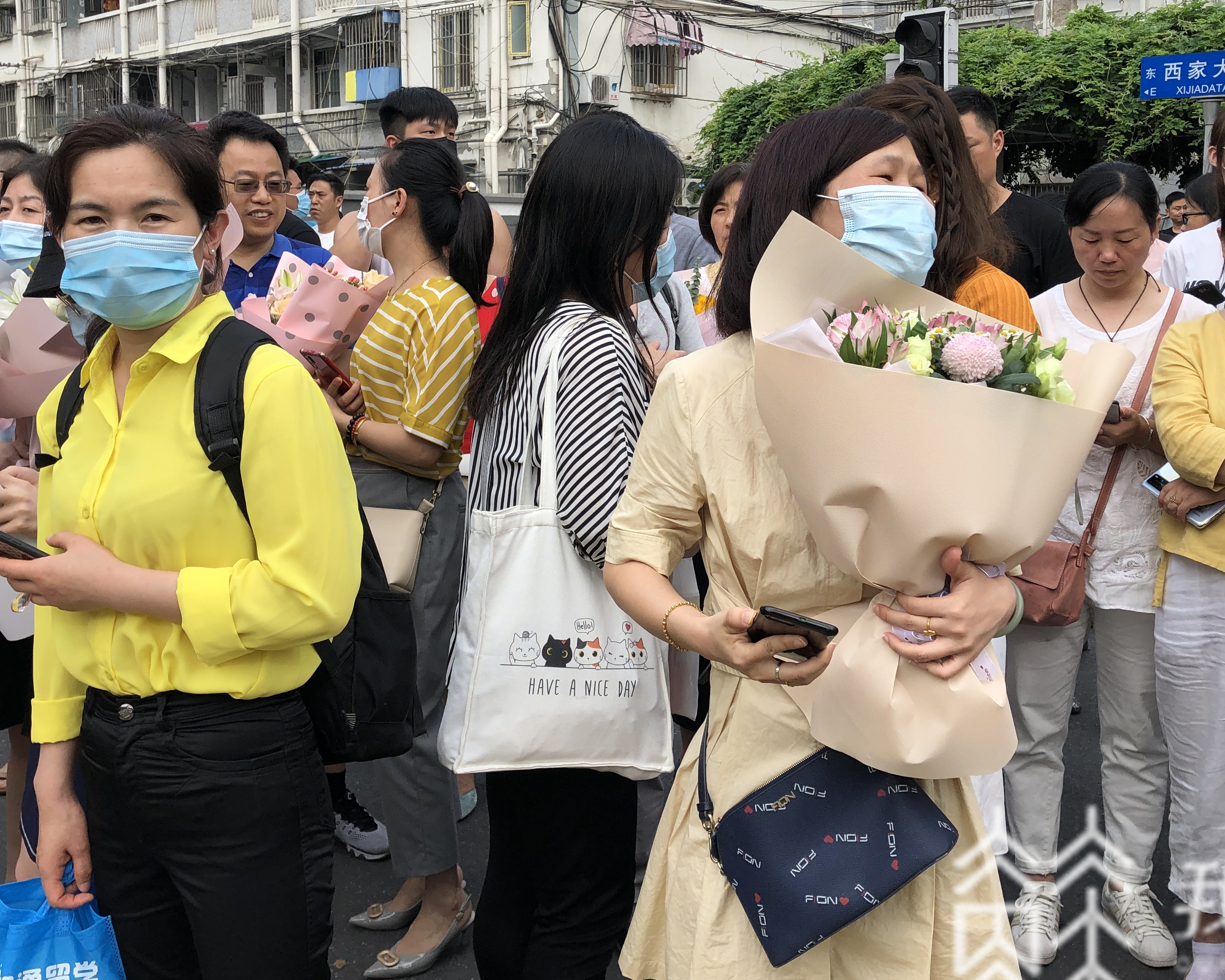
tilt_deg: -6.0
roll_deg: +0.4
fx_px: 1378
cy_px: 378
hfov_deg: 47.9
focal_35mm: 38
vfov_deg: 38.9
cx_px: 629
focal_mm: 3.99
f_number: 1.8
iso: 20
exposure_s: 1/695
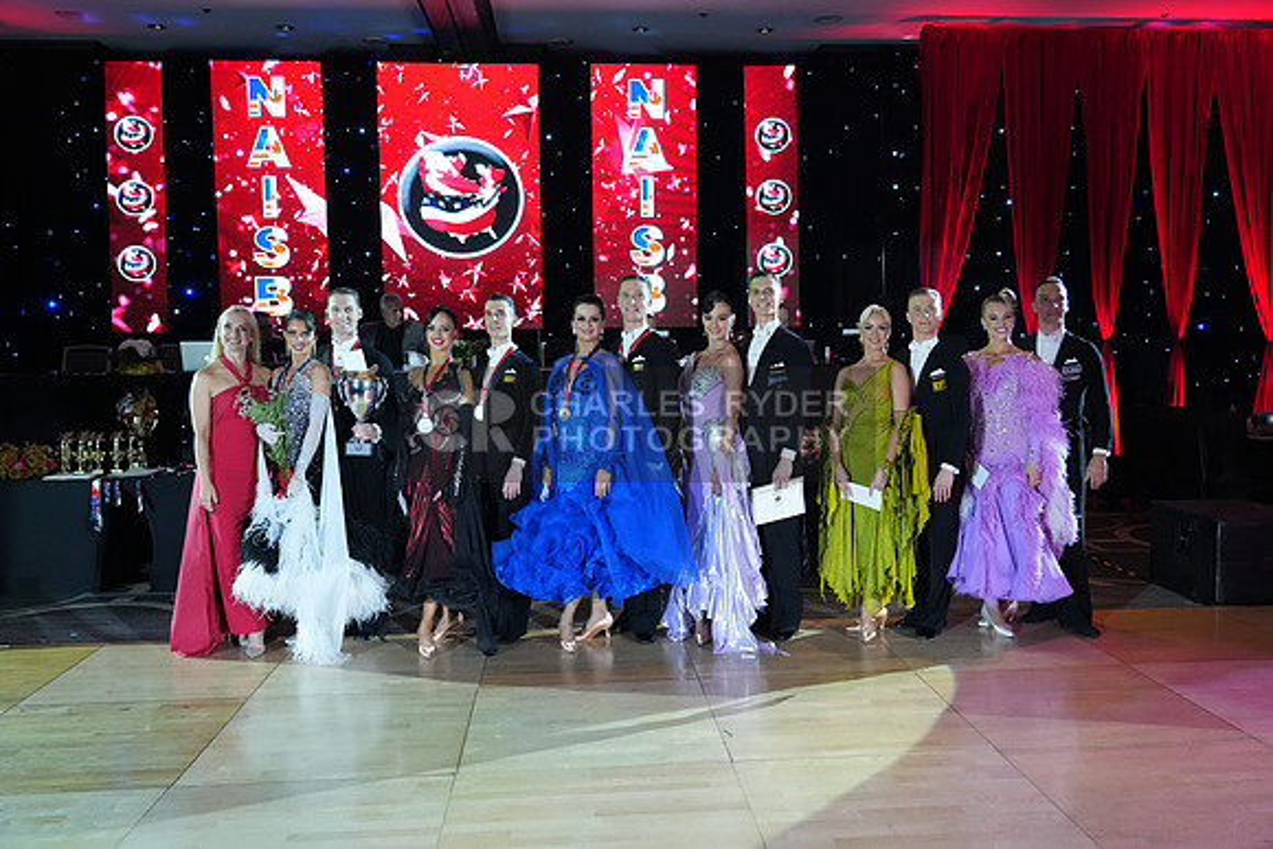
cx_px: 636
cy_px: 424
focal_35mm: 30
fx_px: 1061
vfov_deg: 43.6
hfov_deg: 61.9
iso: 3200
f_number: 4
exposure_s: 1/400
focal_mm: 30
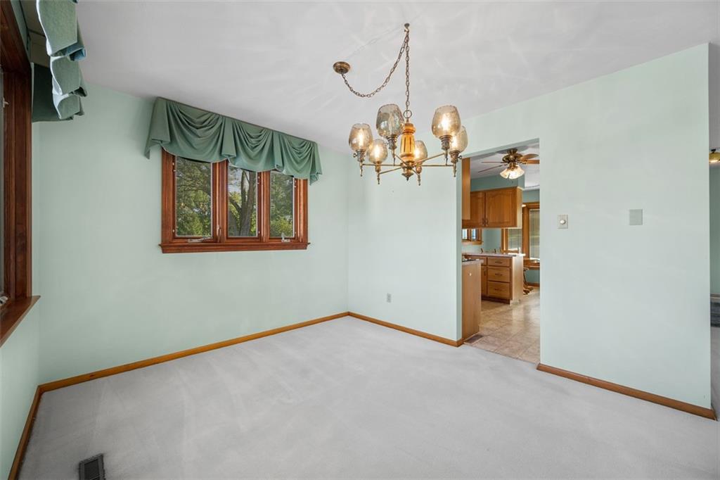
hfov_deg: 104.3
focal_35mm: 14
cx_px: 360
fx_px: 280
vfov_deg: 81.2
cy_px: 240
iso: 400
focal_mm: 14
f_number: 8
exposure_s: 1/1.67
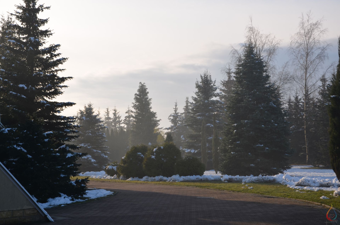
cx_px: 170
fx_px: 566
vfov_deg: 22.5
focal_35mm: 60
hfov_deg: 33.5
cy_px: 112
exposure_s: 1/200
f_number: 8
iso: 100
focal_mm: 40
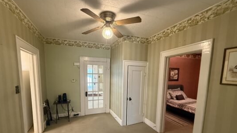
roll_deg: -1.3
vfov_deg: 62.7
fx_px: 107
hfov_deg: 95.9
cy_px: 86
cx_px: 115
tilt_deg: -5.5
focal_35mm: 17
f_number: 2.2
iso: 640
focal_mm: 2.22
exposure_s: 1/60
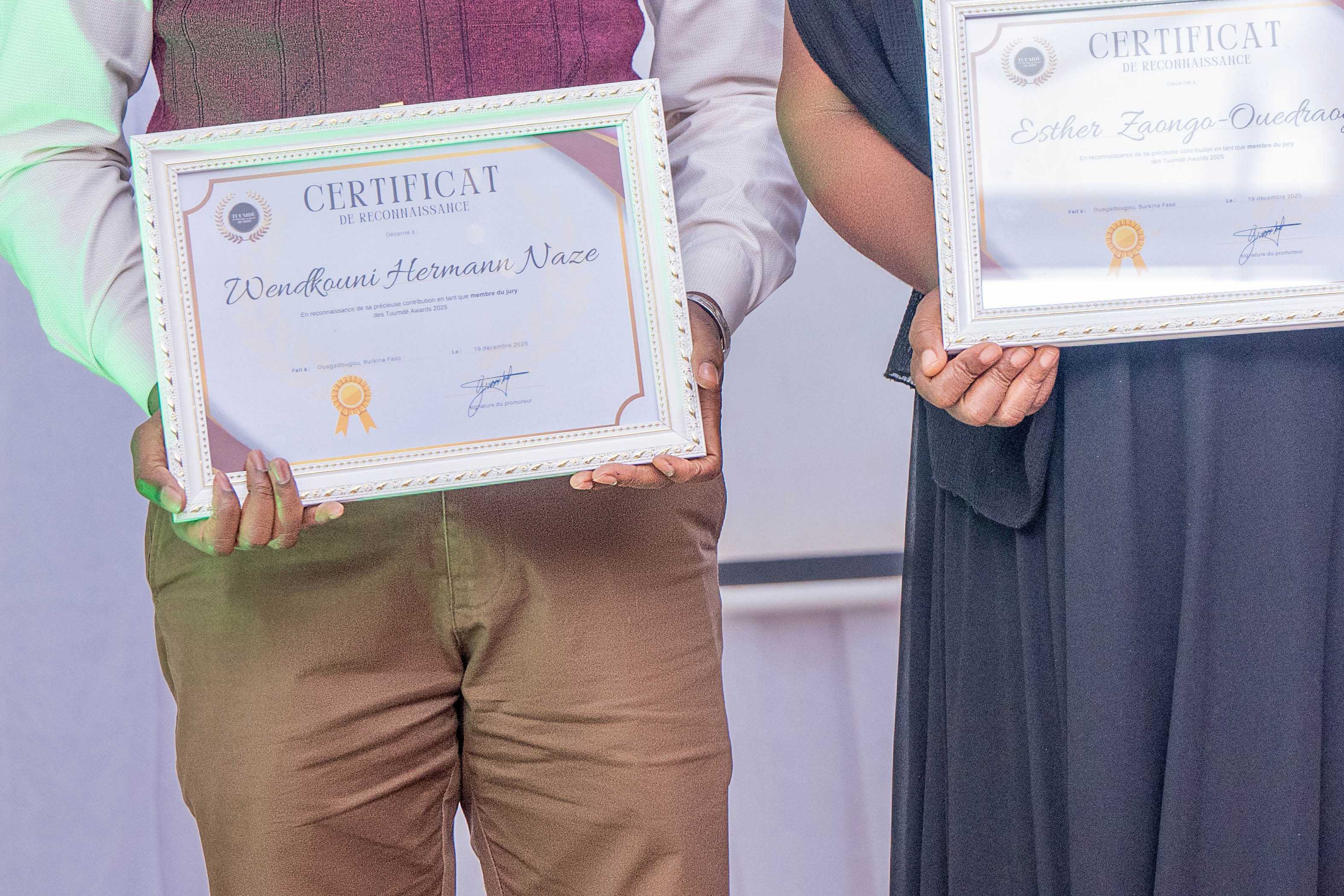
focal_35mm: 230
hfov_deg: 8.9
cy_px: -151
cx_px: 1580
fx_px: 8586
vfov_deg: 5.9
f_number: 2.8
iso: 640
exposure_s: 1/125
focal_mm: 88
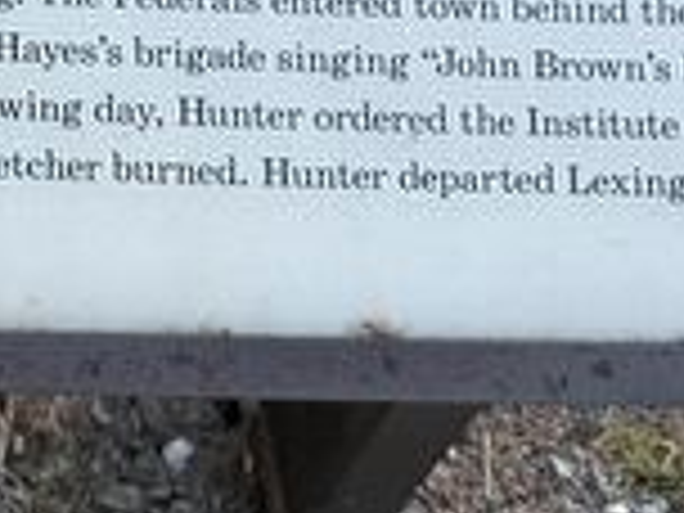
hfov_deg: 14.5
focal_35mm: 126
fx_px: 2490
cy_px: -626
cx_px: -378
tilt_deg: -48.0
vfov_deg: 10.5
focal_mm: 6.76
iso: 80
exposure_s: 1/1271
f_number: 1.78
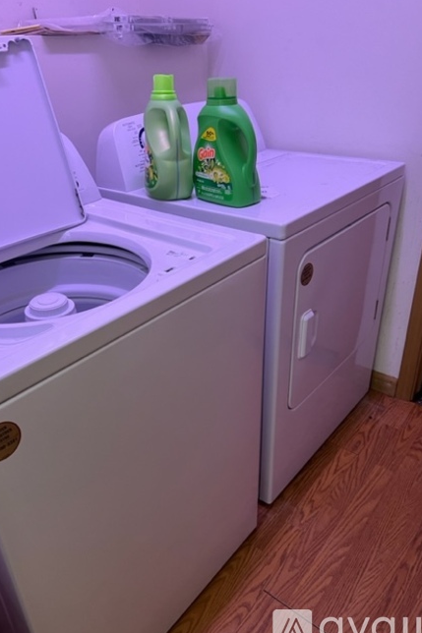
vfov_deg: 65.5
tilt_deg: -27.6
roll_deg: +3.1
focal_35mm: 28
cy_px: 321
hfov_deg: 46.3
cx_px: 186
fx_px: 493
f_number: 1.5
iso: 200
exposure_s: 1/60
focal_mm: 5.7
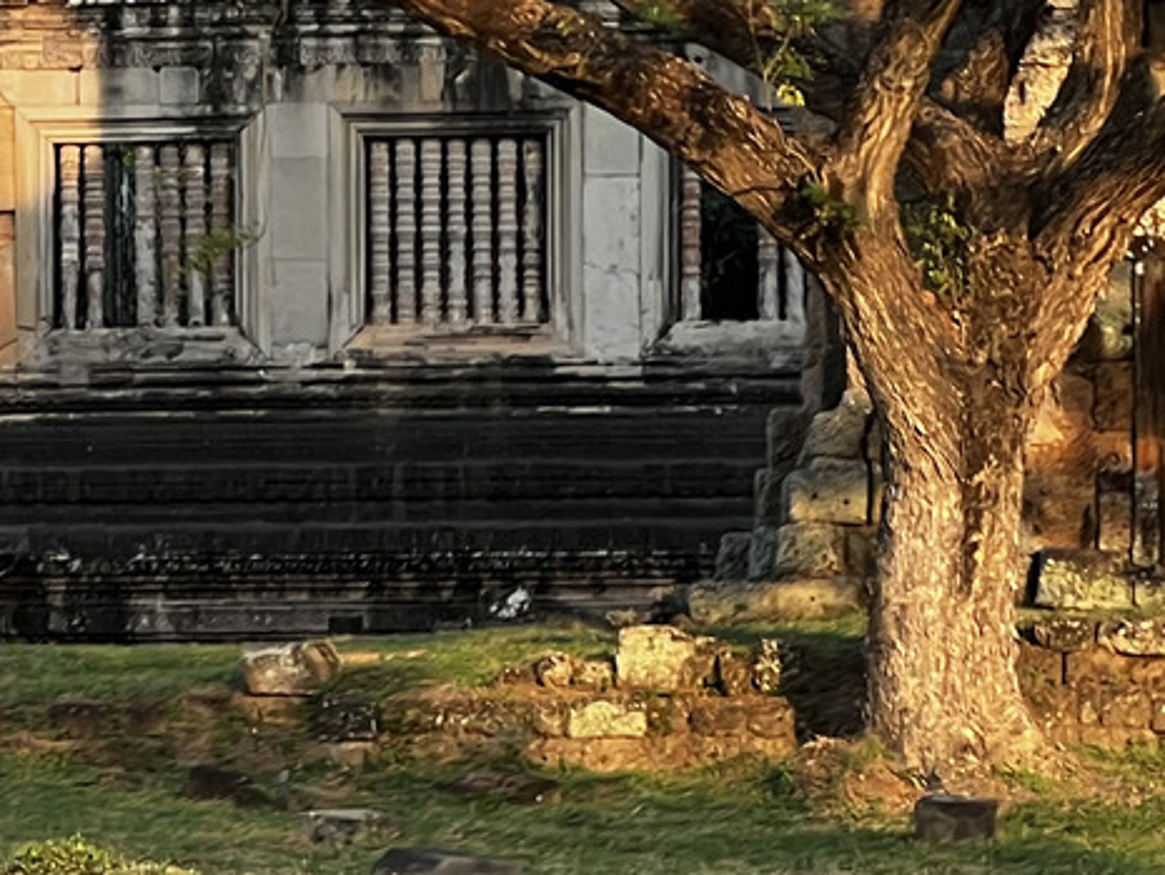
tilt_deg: +4.3
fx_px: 8921
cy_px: -150
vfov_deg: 5.6
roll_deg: -1.0
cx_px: 576
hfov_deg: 7.5
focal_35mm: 265
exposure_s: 1/99
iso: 40
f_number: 2.8
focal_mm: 9
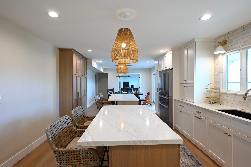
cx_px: 126
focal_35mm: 17
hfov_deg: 93.3
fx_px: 118
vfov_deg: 70.4
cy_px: 84
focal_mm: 17
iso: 500
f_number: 8
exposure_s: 1/15
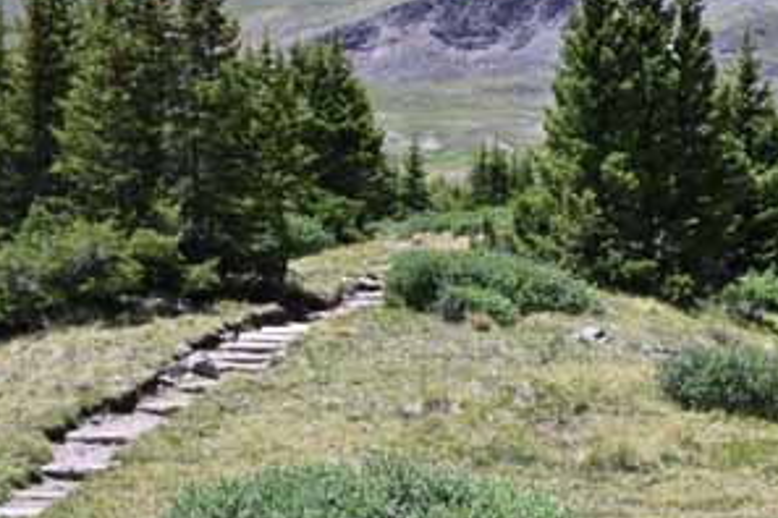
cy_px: 284
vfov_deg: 11.1
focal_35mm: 124
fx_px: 2680
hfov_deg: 16.1
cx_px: 807
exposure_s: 1/60
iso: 64
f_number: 14
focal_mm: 46
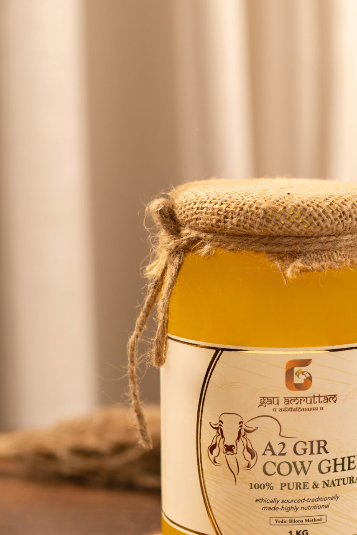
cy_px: 320
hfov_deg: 13.6
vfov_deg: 20.4
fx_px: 1487
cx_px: 328
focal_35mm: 100
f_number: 3.2
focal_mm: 50
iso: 320
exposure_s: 1/160
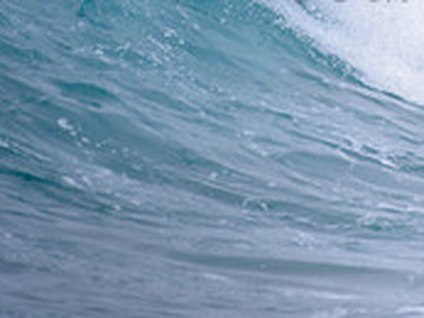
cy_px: -154
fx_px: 24245
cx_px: 697
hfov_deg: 1.0
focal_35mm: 1978
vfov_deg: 0.8
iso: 160
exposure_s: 1/2000
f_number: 5.6
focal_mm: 500
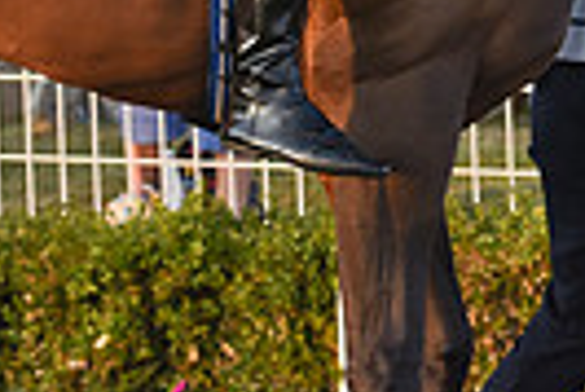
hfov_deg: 4.2
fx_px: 7922
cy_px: -434
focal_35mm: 487
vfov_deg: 2.8
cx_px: 106
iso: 1250
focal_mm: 112
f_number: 5
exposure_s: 1/2000
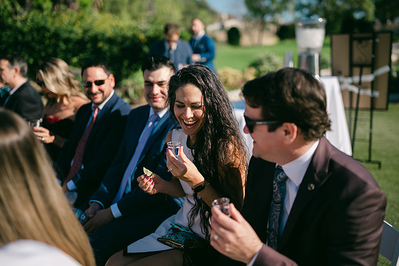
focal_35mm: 37
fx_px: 409
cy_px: 133
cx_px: 200
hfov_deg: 52.0
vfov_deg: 36.0
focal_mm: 35
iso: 64
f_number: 1.4
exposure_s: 1/10000
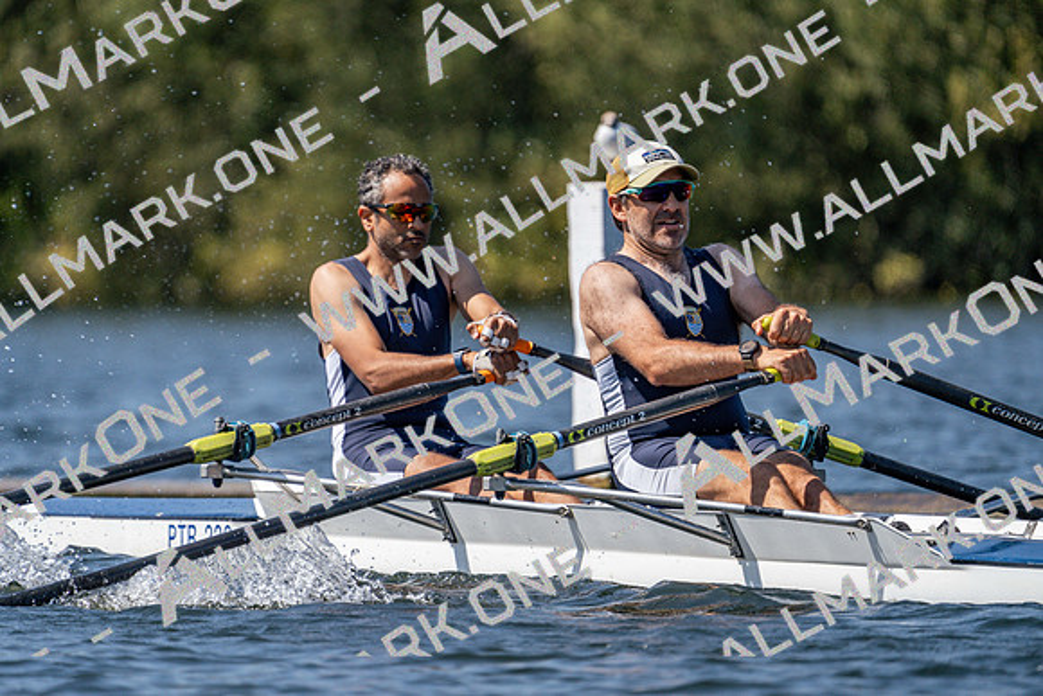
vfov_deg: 2.3
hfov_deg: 3.4
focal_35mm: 600
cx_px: 522
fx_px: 17387
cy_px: 348
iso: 320
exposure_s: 1/2000
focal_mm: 600
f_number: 6.3
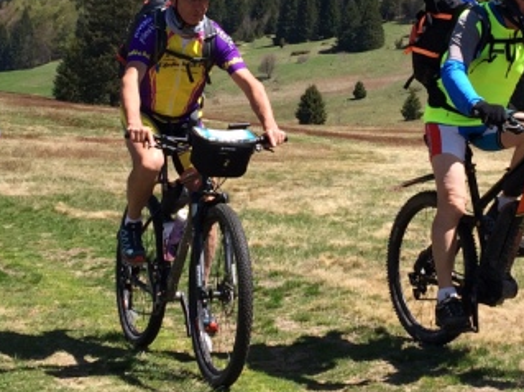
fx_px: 1407
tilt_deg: +1.8
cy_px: 38
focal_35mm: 93
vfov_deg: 15.7
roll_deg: -2.7
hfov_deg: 21.0
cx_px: 347
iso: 32
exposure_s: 1/1368
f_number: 2.2
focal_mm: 4.15
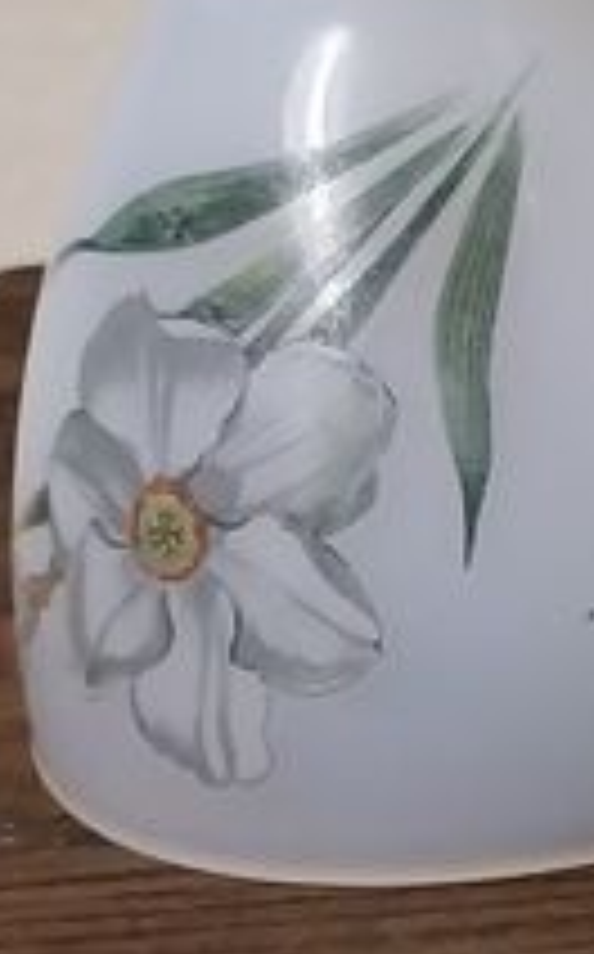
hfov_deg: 8.0
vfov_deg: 16.1
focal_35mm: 130
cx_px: 2012
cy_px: 342
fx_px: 3376
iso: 320
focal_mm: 4
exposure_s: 1/50
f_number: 1.8
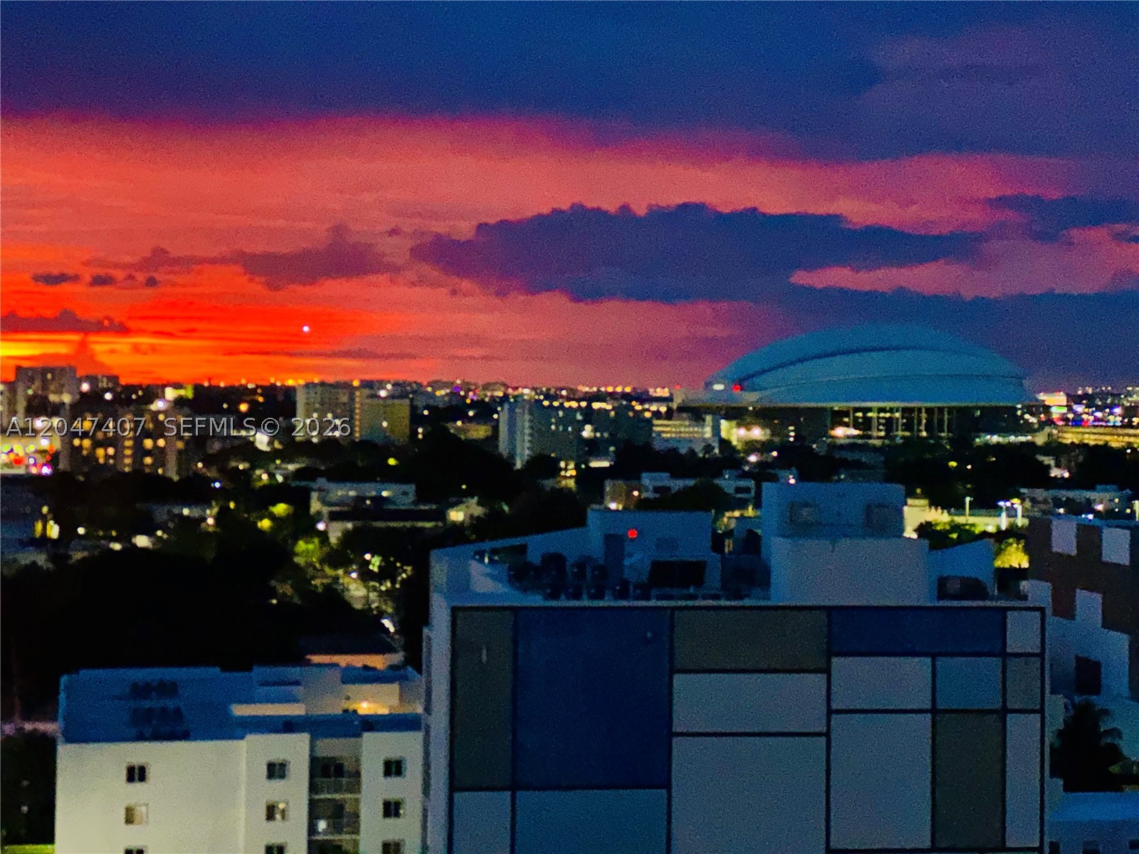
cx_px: 570
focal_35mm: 77
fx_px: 2534
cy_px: 427
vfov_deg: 19.1
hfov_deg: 25.3
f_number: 2.8
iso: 800
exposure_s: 1/34
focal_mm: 9
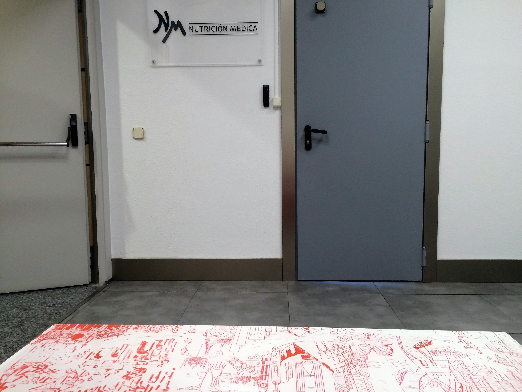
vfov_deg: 48.2
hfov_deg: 61.7
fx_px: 437
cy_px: 196
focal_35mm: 29
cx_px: 261
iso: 64
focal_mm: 4.15
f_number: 2.2
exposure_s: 1/33
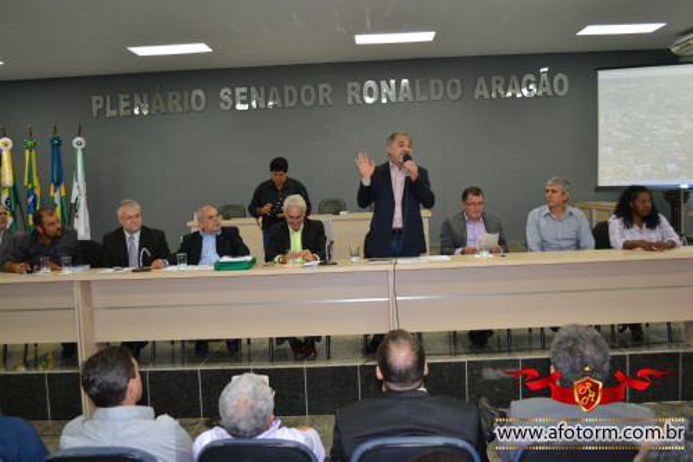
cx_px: 346
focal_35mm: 33
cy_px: 231
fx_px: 635
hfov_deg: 57.2
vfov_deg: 39.9
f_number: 4
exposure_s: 1/60
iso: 800
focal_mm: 22
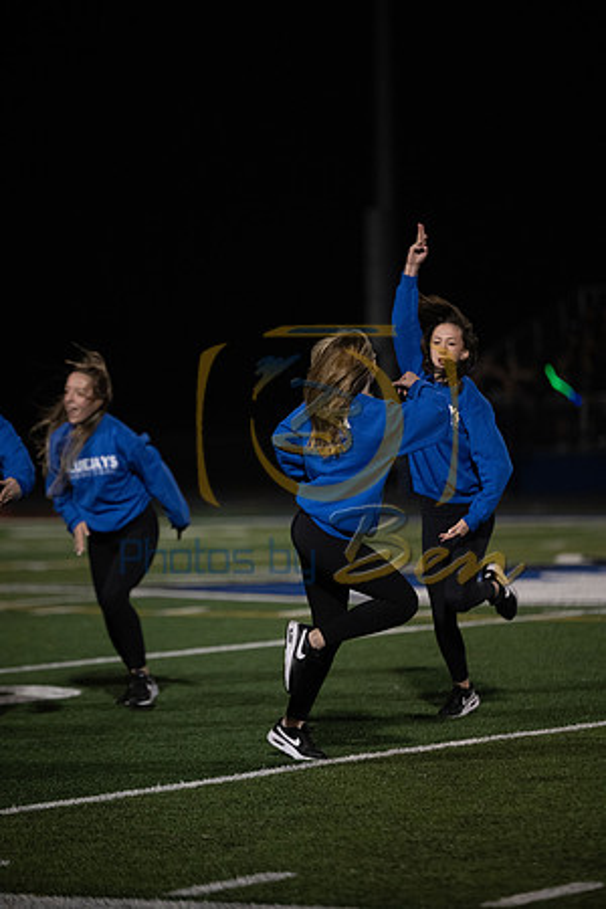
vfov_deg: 11.1
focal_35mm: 185
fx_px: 4671
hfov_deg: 7.4
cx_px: 303
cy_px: 454
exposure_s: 1/1600
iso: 5000
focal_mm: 185
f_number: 2.8
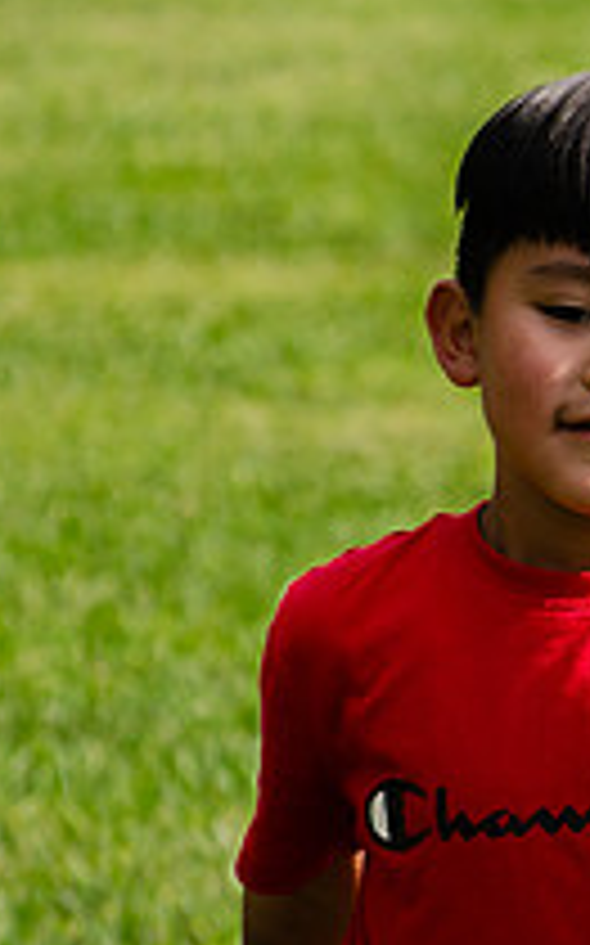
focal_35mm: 490
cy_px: 522
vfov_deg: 4.3
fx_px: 12624
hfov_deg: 2.7
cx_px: 640
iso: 200
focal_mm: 150
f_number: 6.3
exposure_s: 1/640
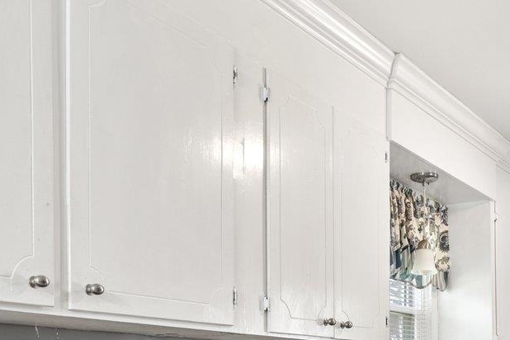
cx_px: 378
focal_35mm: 53
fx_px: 751
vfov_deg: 23.5
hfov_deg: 36.7
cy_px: 397
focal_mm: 16
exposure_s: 1.6
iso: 250
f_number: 9
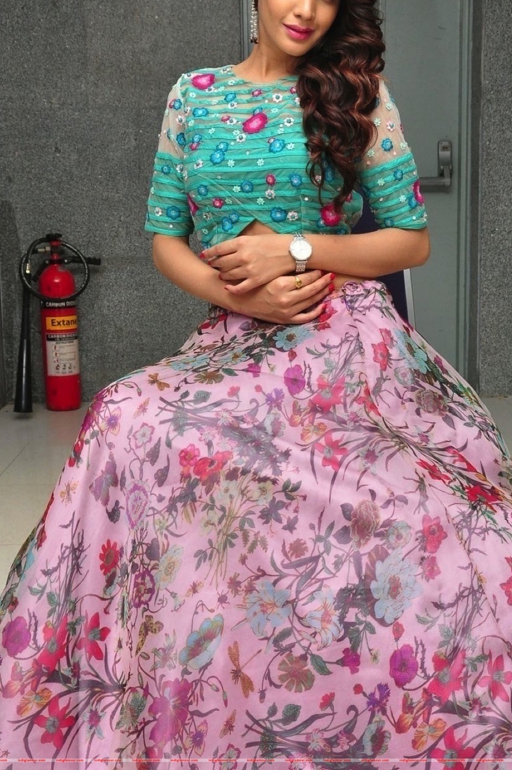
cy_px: 377
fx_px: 1176
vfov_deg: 36.3
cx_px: 298
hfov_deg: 24.5
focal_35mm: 55
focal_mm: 28
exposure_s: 1/125
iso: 1250
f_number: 8
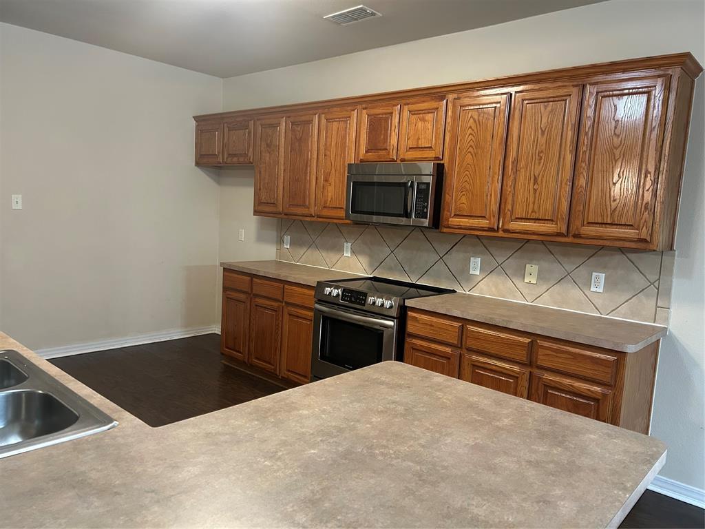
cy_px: 264
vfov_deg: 53.1
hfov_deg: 67.3
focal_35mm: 26
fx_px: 530
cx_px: 352
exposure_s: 1/60
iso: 400
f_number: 1.5
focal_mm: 5.7
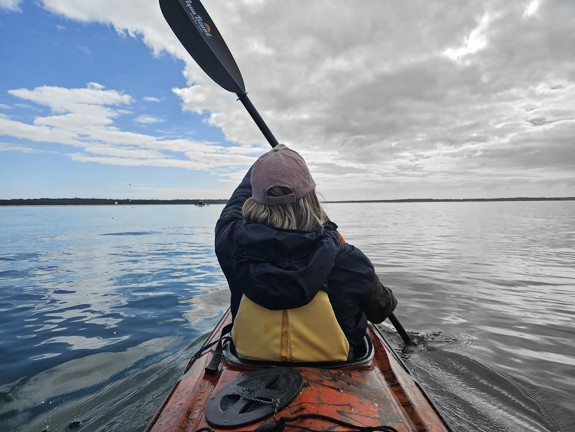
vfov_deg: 58.9
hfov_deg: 73.9
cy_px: 216
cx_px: 288
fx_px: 382
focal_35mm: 23
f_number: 1.7
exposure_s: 1/2000
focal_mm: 6.3
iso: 20
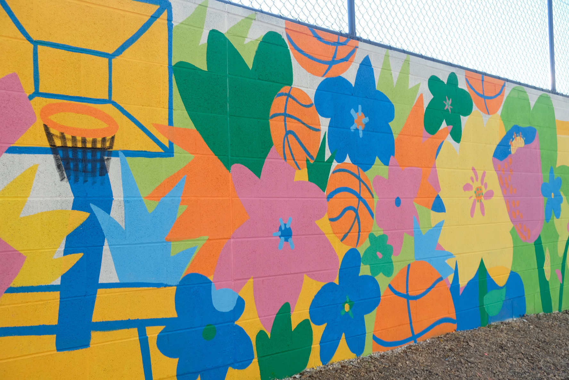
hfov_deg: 45.4
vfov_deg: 31.2
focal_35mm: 43
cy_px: 190
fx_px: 680
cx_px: 284
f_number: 4
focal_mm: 28.9
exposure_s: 1/150
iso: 400
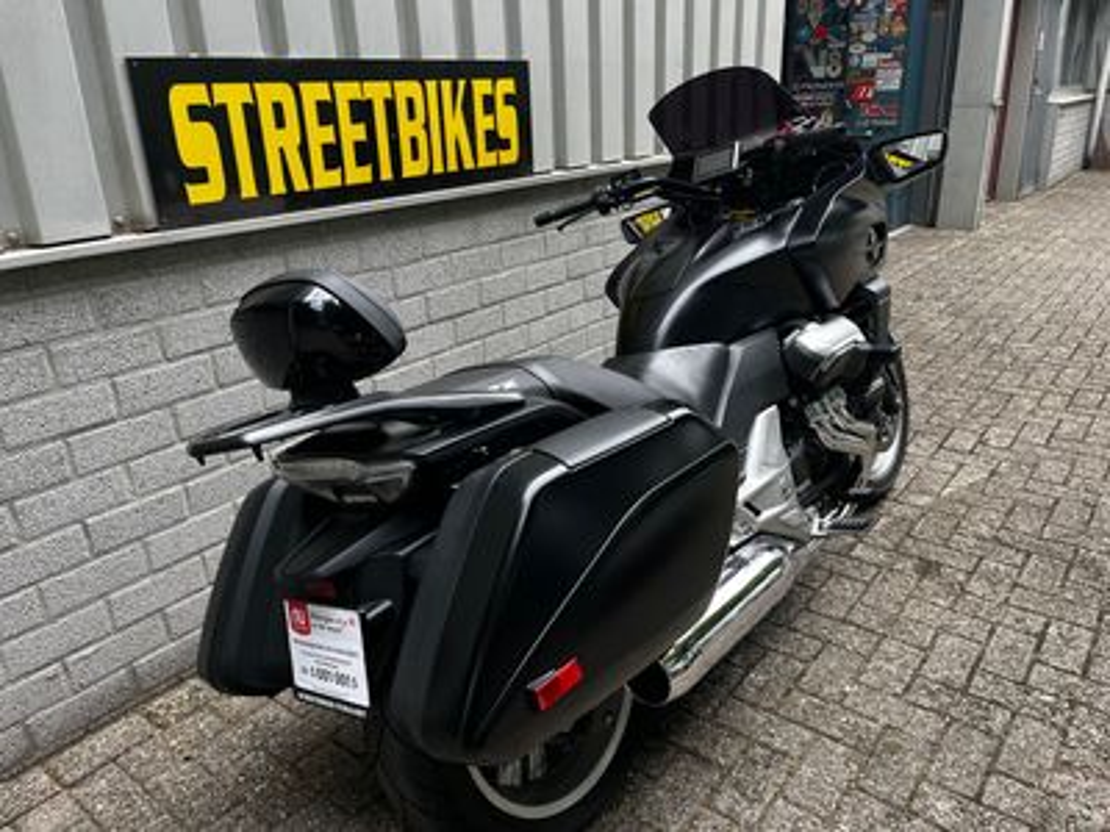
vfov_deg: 53.1
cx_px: 555
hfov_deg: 67.3
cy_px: 416
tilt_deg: -21.7
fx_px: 834
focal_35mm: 26
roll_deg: +2.0
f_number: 1.6
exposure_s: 1/155
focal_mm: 5.1
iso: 40
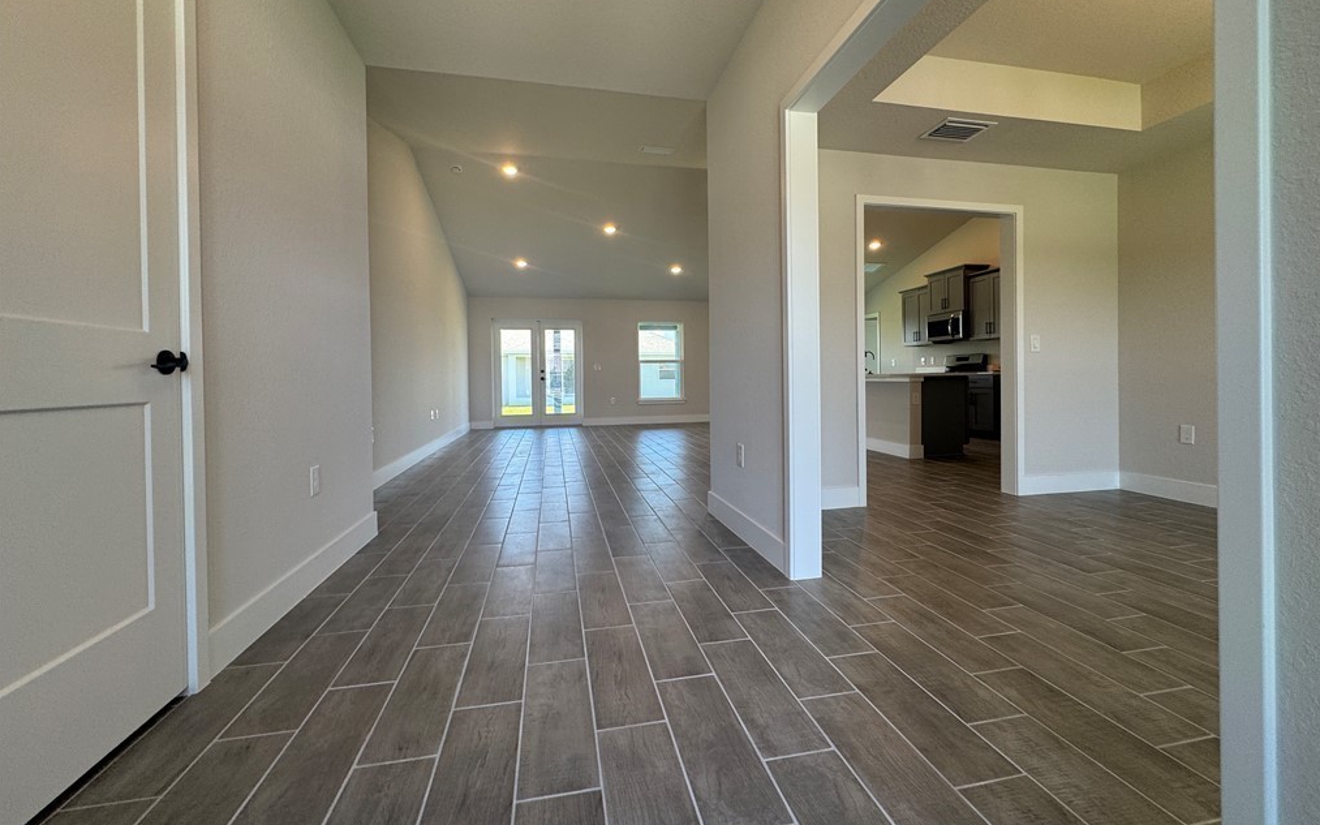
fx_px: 540
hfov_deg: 101.5
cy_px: 381
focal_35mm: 15
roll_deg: +1.2
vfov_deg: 74.7
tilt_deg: -0.4
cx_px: 665
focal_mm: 2.22
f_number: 2.2
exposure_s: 1/120
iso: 80
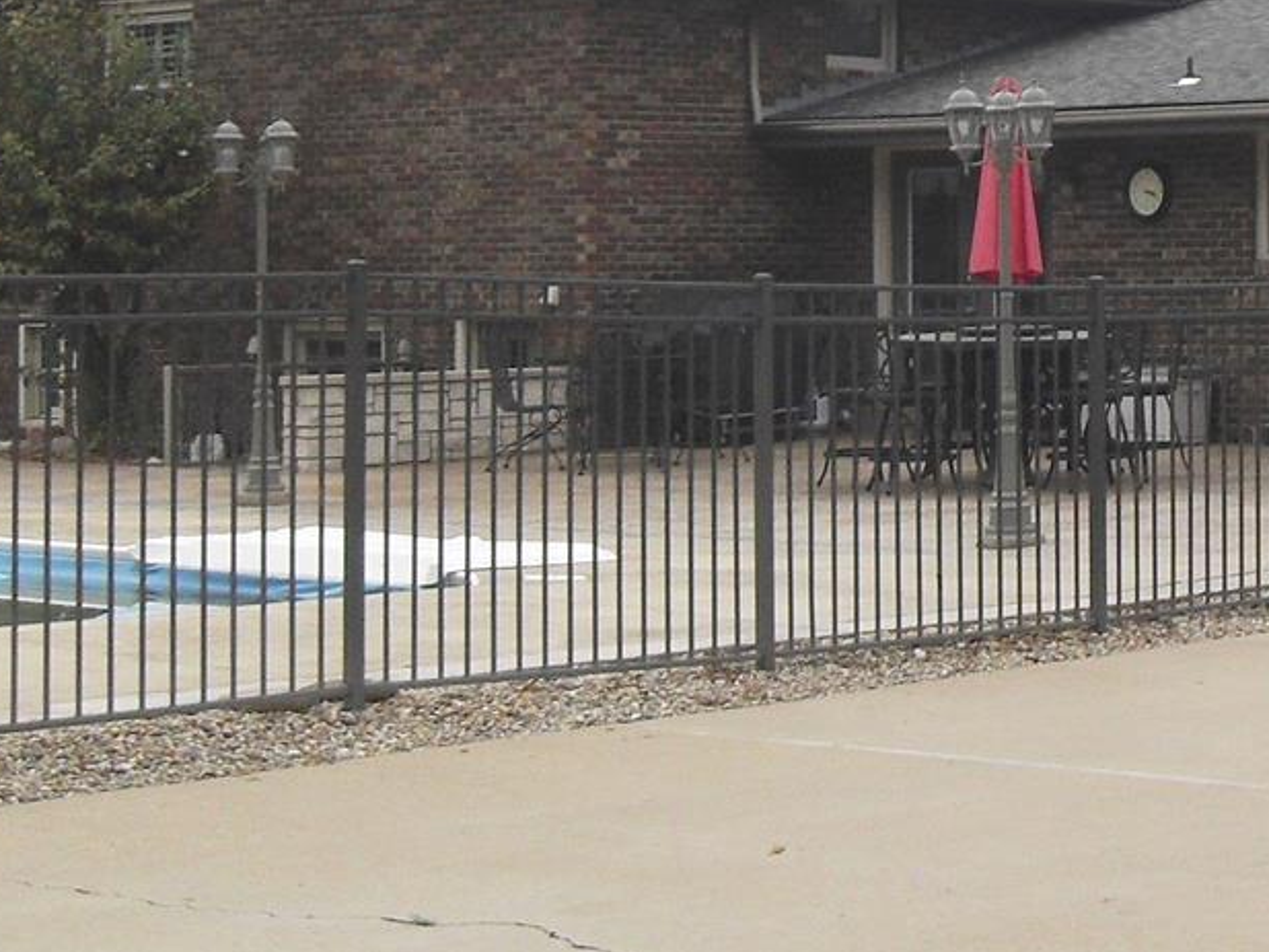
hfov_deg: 19.2
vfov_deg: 15.2
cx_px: 1549
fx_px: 3520
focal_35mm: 96
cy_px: 62
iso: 80
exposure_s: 1/90
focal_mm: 6.3
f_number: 8.9
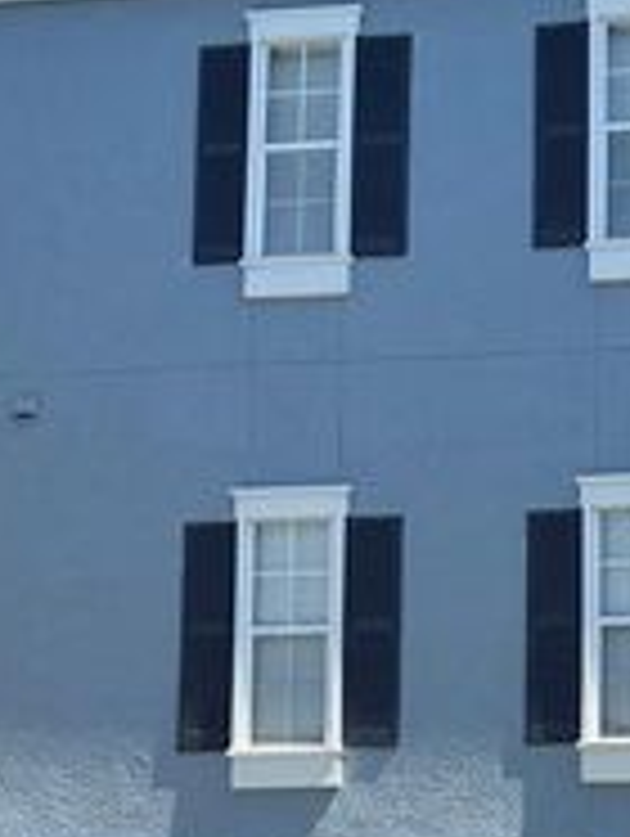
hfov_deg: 15.5
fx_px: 2252
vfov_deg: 20.5
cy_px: 817
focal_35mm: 93
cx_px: 711
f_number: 1.5
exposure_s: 1/1972
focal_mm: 5.7
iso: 50
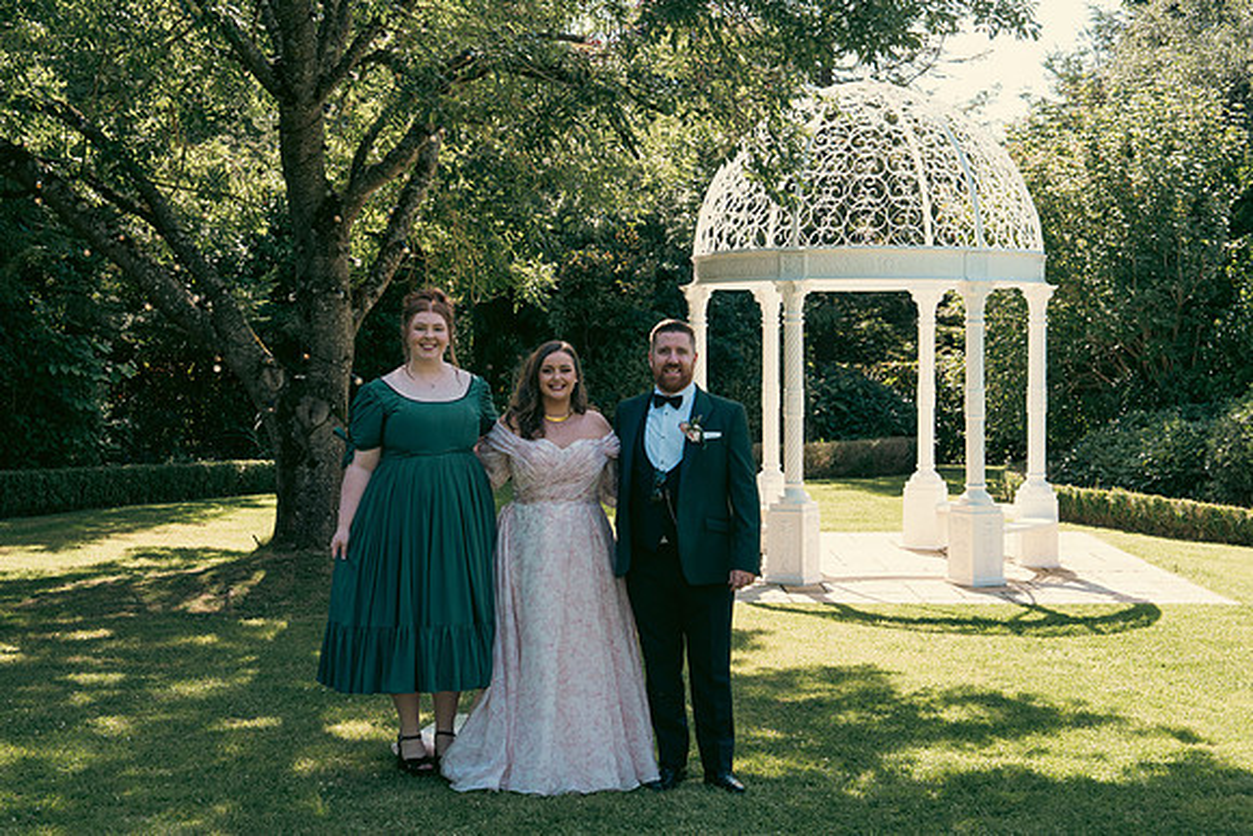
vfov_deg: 23.4
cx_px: 626
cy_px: 418
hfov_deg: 34.5
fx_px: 2019
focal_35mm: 58
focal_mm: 58
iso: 320
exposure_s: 1/250
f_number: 7.1
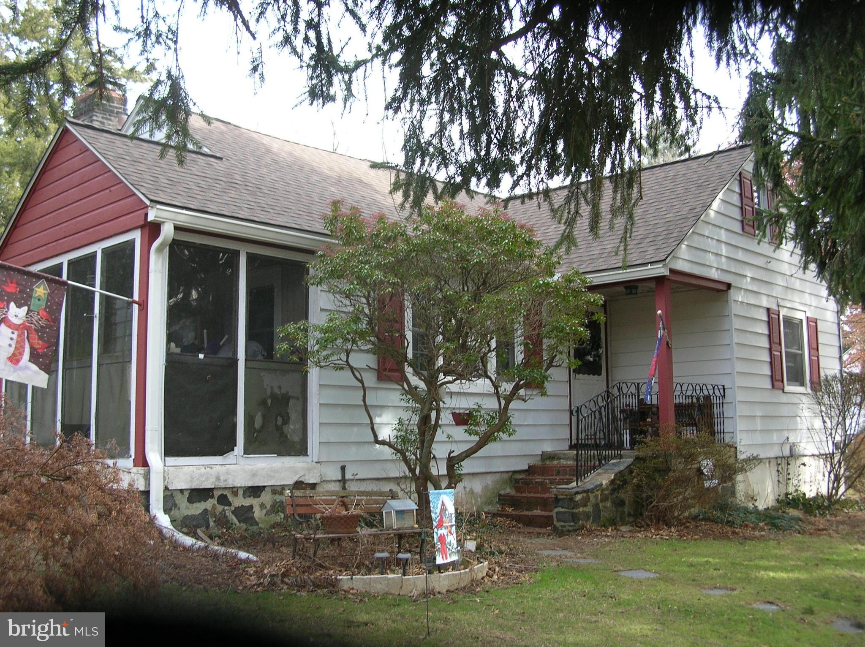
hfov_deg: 51.4
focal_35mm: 36
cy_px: 324
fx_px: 899
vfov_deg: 39.6
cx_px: 432
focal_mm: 6
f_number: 2.7
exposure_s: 1/95.4
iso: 50
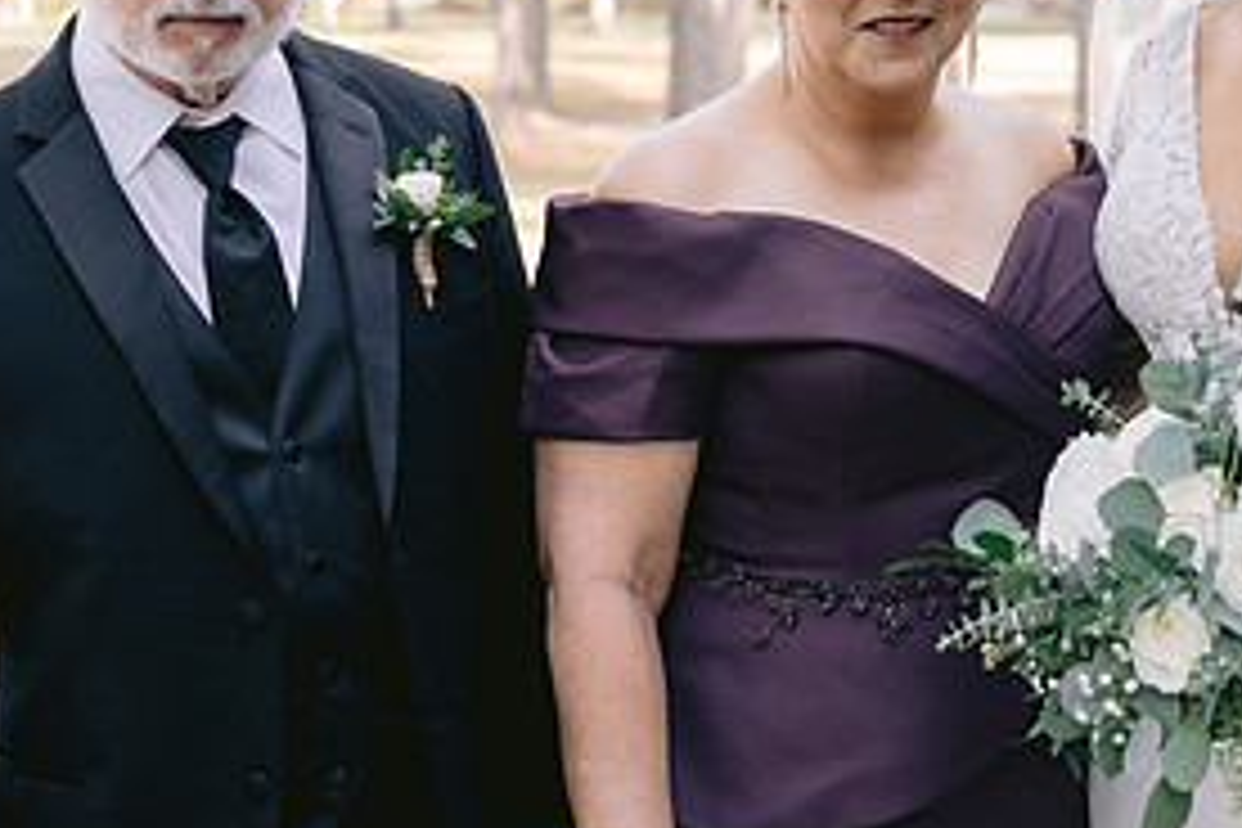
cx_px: 922
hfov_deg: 19.3
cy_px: 371
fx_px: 3622
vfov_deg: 13.0
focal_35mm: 105
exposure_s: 1/160
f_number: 4
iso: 400
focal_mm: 50
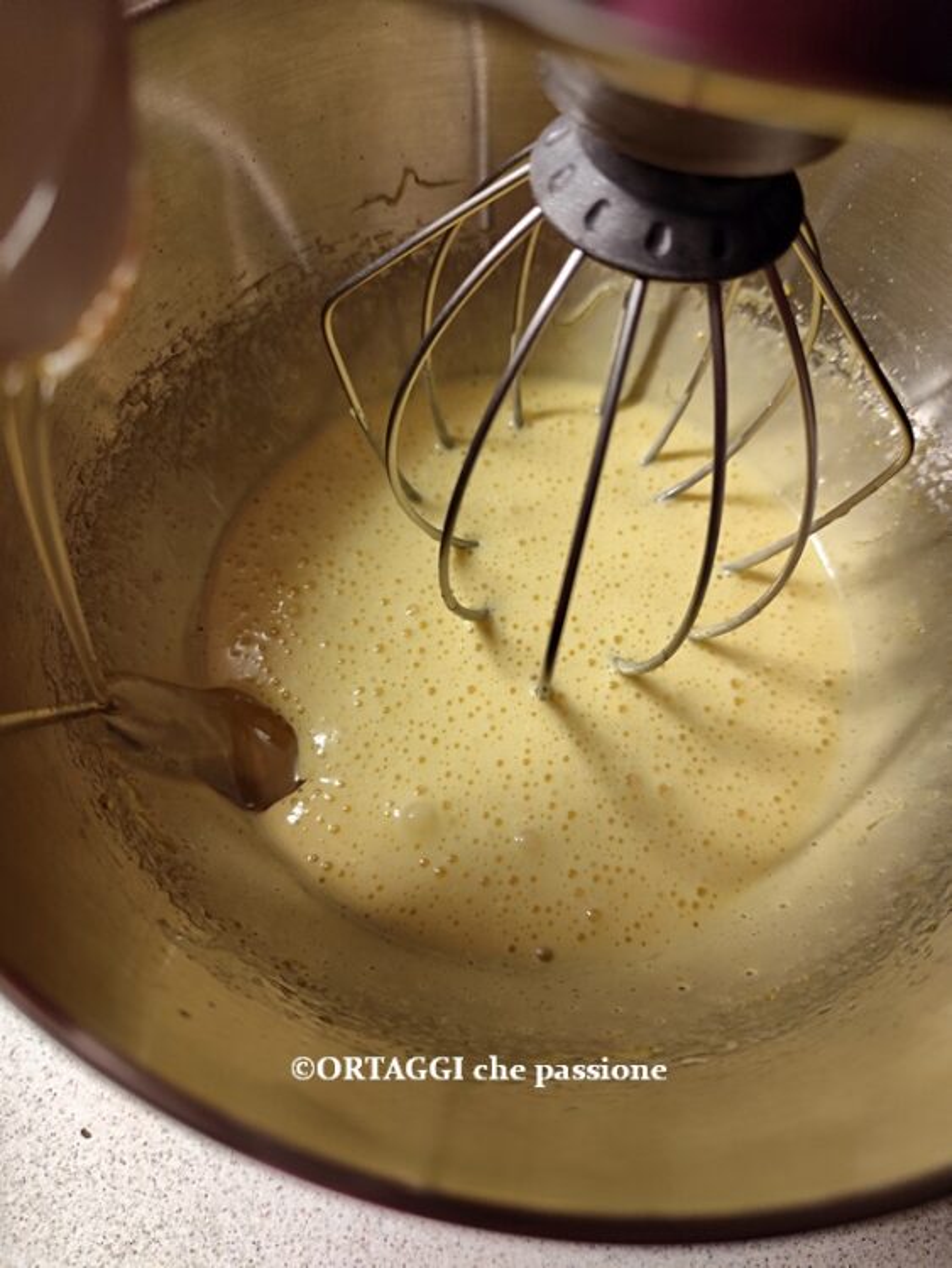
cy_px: 634
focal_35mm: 23
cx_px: 476
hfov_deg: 58.9
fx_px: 843
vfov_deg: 73.9
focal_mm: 6.14
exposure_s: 1/50
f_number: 1.65
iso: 640
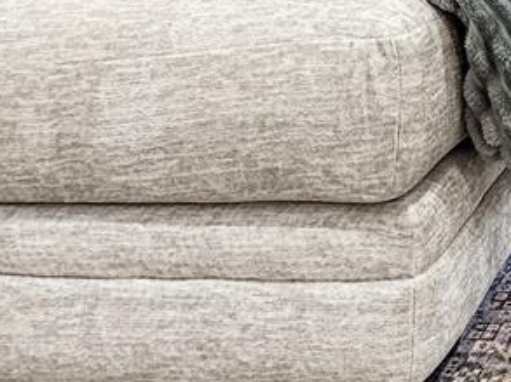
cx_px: 832
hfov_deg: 19.4
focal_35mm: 84
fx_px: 1238
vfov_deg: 16.0
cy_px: -202
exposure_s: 1/120
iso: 200
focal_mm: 6.86
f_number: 1.8
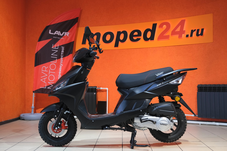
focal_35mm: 49
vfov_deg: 27.5
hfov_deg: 40.3
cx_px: 114
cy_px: 76
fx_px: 309
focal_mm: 32.5
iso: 1600
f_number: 4
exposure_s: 1/100
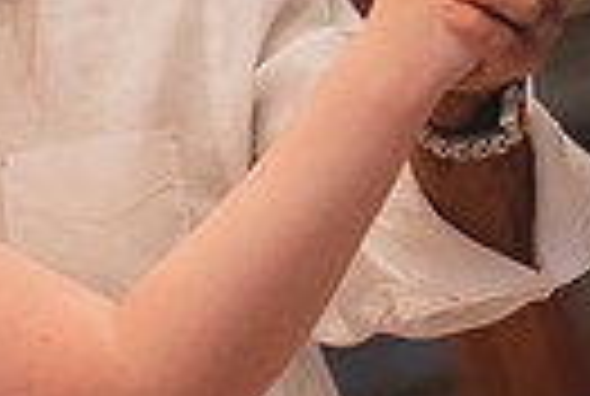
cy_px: -7
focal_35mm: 221
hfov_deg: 9.1
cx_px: -180
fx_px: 3630
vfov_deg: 6.2
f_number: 1.4
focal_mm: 50
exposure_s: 1/400
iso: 1250
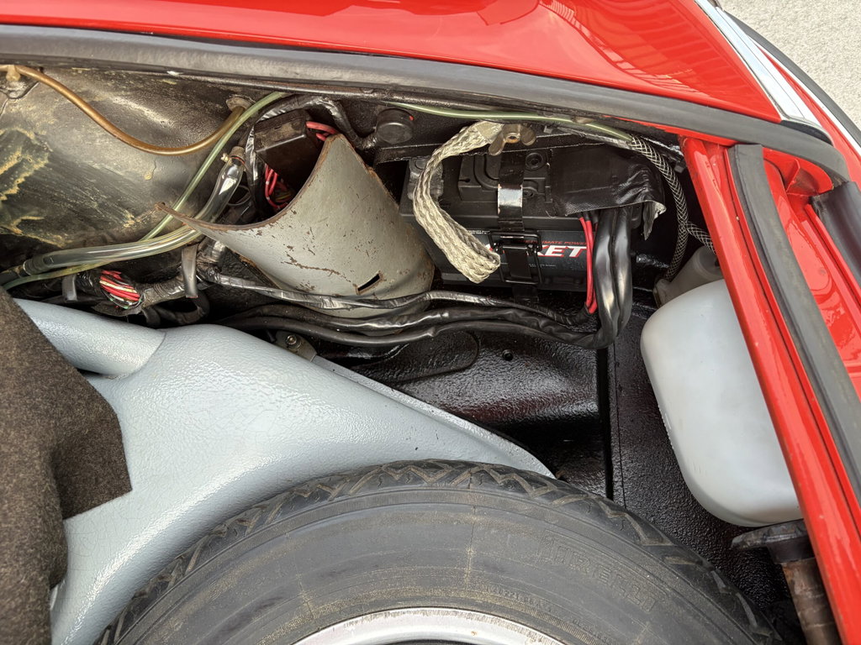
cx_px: 430
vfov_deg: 53.1
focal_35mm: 26
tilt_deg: -66.3
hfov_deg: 67.3
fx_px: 647
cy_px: 322
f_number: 1.6
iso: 200
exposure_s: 1/60
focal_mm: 5.96
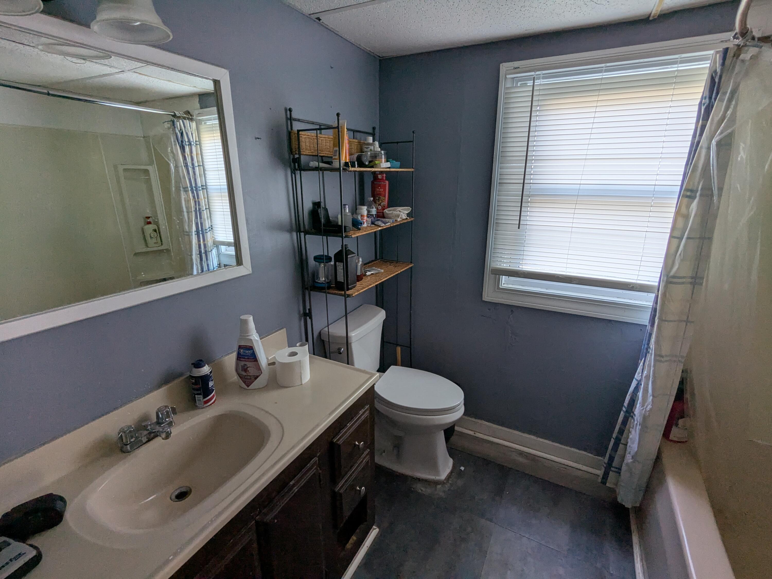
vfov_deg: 78.1
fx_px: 357
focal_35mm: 16
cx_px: 386
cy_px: 290
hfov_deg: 94.5
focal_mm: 2.35
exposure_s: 1/40
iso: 76
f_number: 2.2
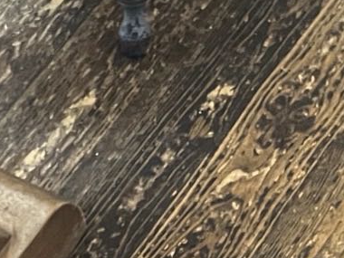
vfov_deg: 9.7
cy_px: 597
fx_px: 1361
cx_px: 62
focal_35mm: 137
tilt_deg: -65.5
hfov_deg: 14.3
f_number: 1.5
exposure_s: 1/33
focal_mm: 5.7
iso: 500
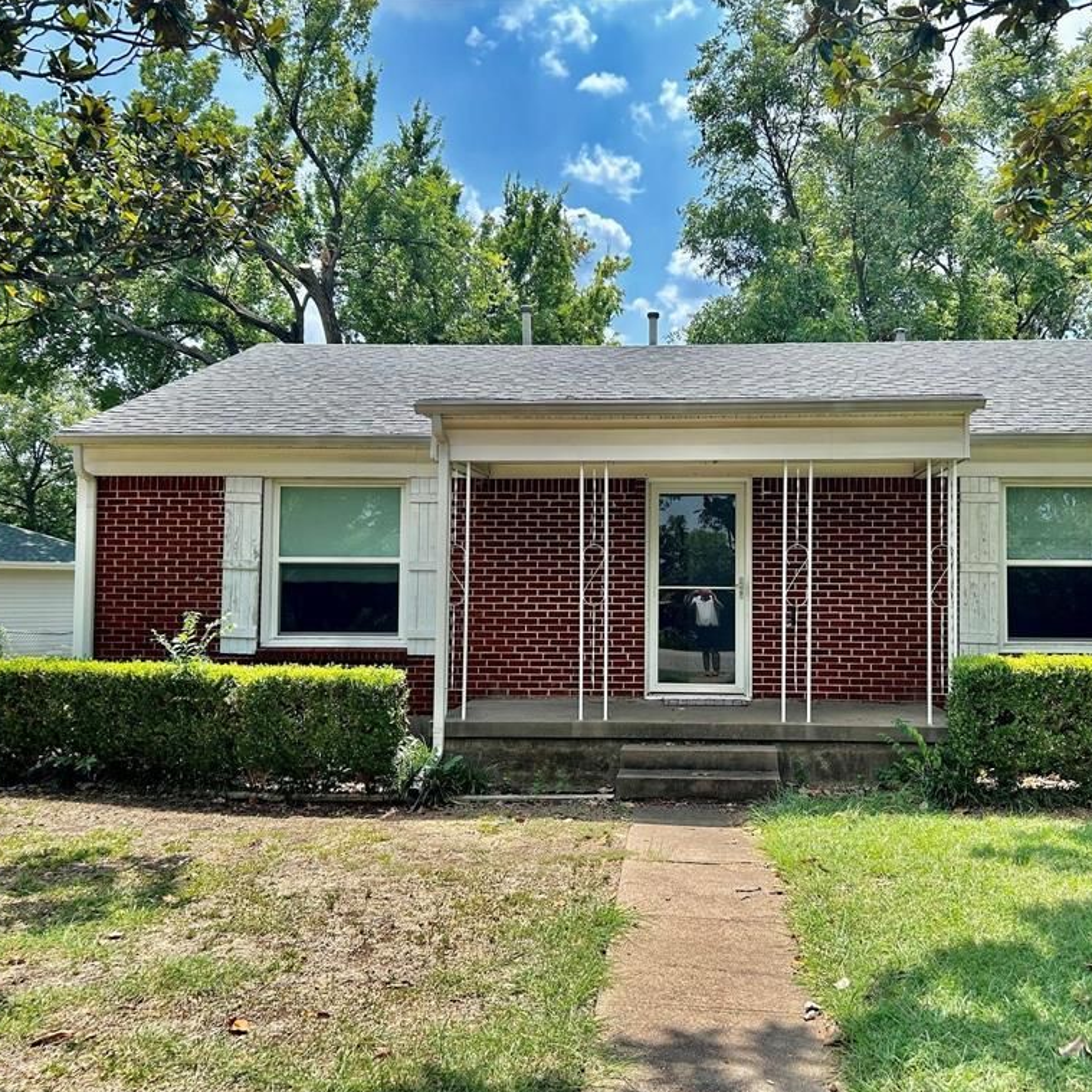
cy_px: 550
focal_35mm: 31
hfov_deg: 52.2
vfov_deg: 52.5
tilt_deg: +2.6
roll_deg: +0.0
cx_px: 649
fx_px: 1106
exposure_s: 1/1972
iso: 50
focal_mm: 5.7
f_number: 1.5
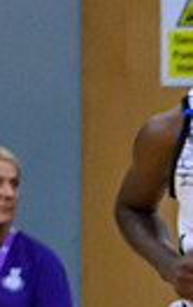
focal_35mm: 1609
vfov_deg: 1.3
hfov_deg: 0.8
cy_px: 602
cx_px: 655
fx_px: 13482
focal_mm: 200
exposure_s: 1/1000
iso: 4000
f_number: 3.2
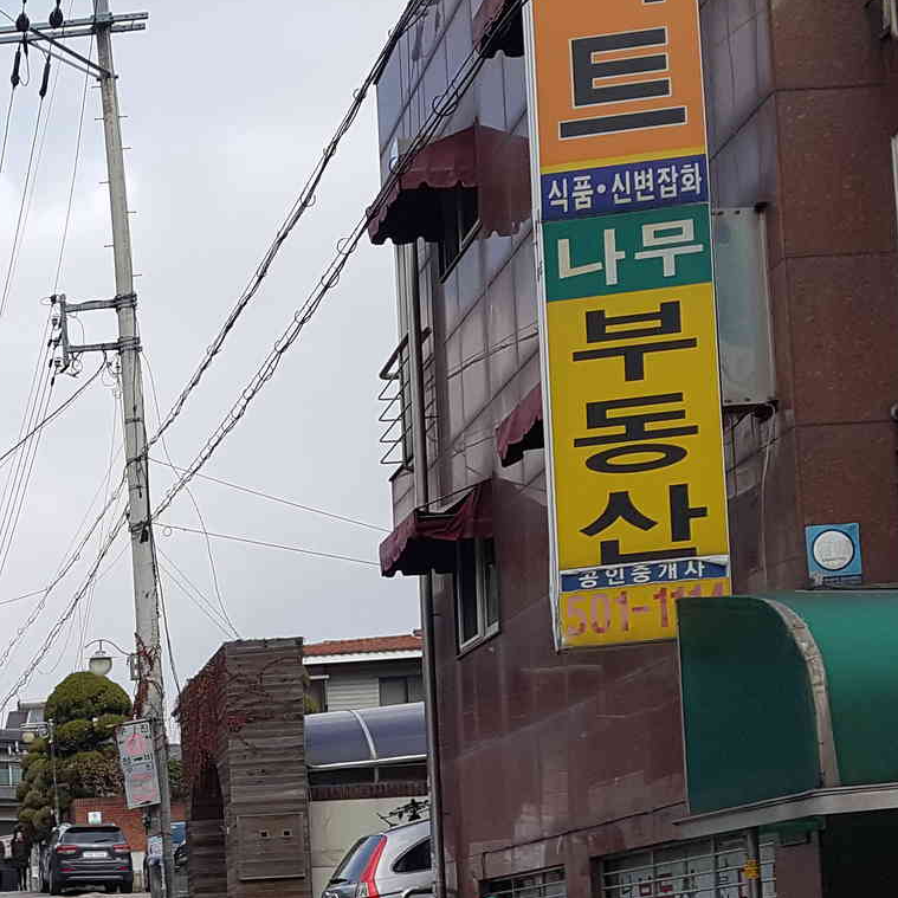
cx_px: -151
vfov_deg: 26.2
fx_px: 1820
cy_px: 902
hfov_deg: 25.2
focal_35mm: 62
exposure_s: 1/1324
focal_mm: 4.2
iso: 50
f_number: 1.7
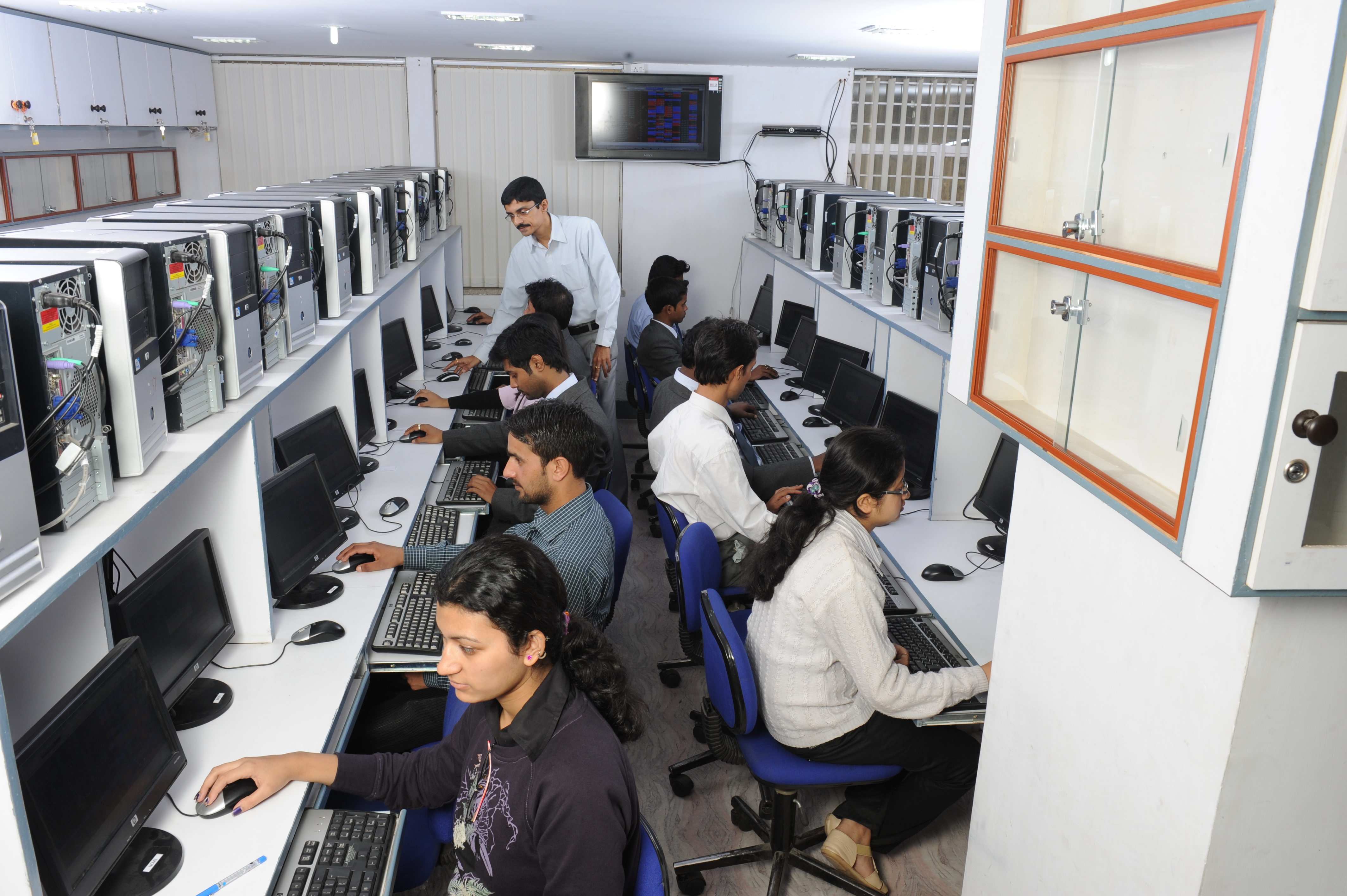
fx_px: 1084
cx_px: 674
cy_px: 448
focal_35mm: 29
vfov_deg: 44.9
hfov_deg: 63.7
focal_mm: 29
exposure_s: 1/80
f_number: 13
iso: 320
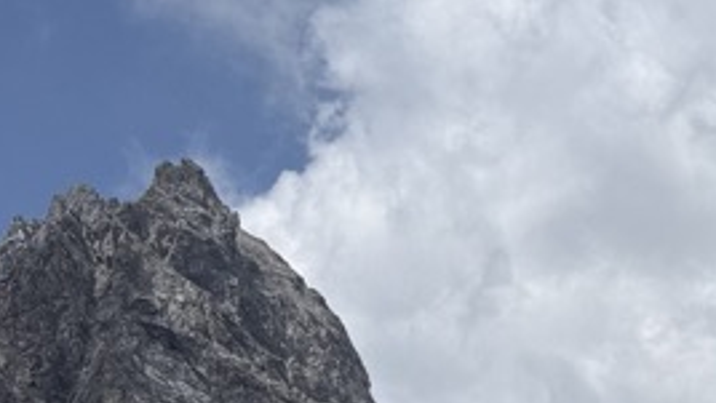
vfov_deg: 11.9
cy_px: 467
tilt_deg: +16.3
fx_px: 1899
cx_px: 916
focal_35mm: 100
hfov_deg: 19.7
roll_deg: +2.6
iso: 80
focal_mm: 6.76
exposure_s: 1/11905
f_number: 1.78
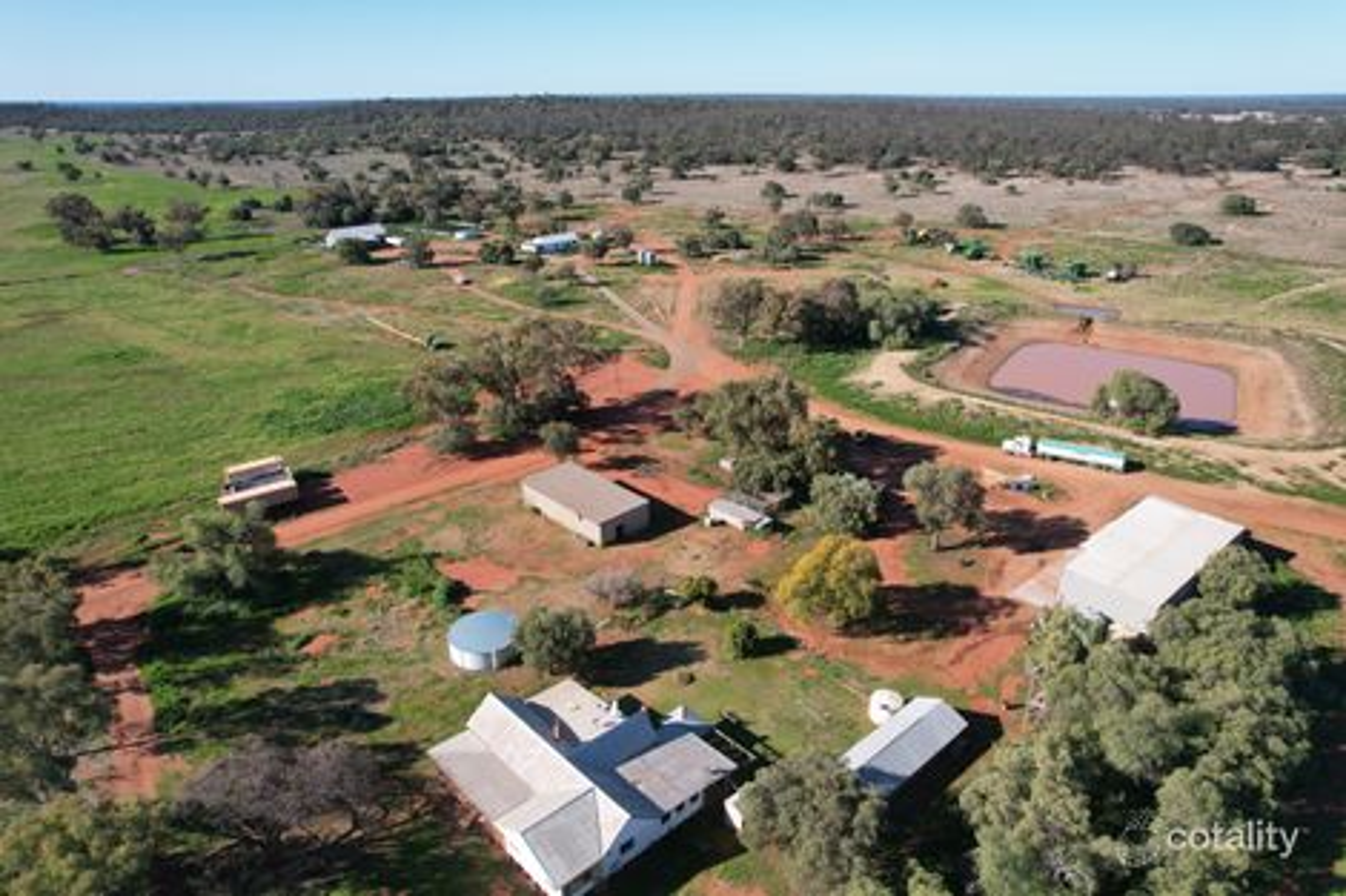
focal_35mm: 22
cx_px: 673
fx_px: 822
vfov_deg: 57.2
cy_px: 448
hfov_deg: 78.6
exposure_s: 1/1600
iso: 140
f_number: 2.8
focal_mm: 8.38
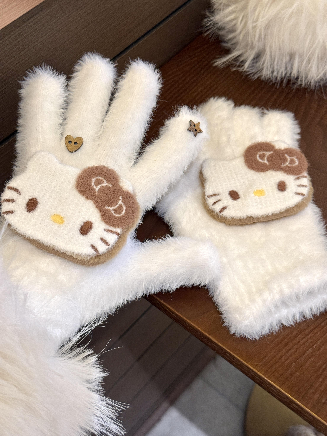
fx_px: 605
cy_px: 218
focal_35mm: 48
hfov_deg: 30.3
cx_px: 164
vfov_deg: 39.7
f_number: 1.78
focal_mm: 6.76
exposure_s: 1/50
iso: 160
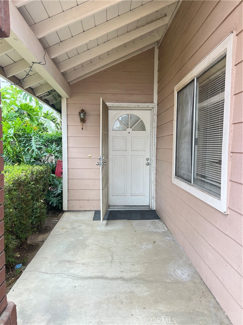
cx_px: 122
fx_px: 243
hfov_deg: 53.1
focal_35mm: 26
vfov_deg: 67.3
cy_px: 162
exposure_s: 1/224
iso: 50
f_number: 1.5
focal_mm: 5.7
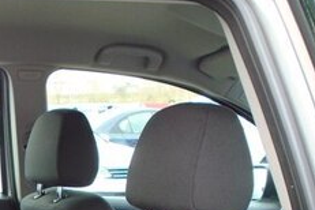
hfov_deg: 21.0
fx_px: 805
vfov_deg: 13.8
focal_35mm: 92
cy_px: 327
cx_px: -40
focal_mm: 5.5
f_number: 3.5
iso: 100
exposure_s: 1/60
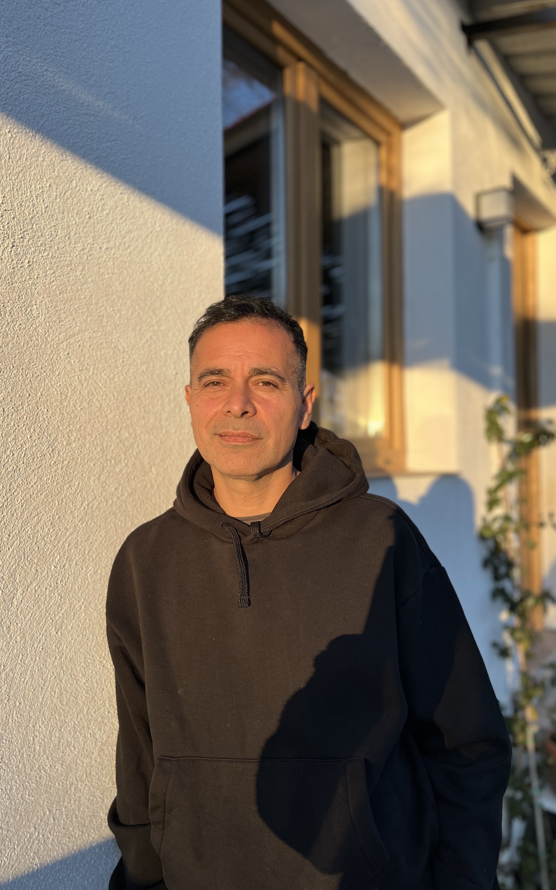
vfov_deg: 66.5
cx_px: 248
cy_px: 443
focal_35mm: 28
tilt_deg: +1.3
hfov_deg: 44.5
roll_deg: +0.3
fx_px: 679
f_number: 1.6
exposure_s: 1/404
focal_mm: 5.1
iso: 50
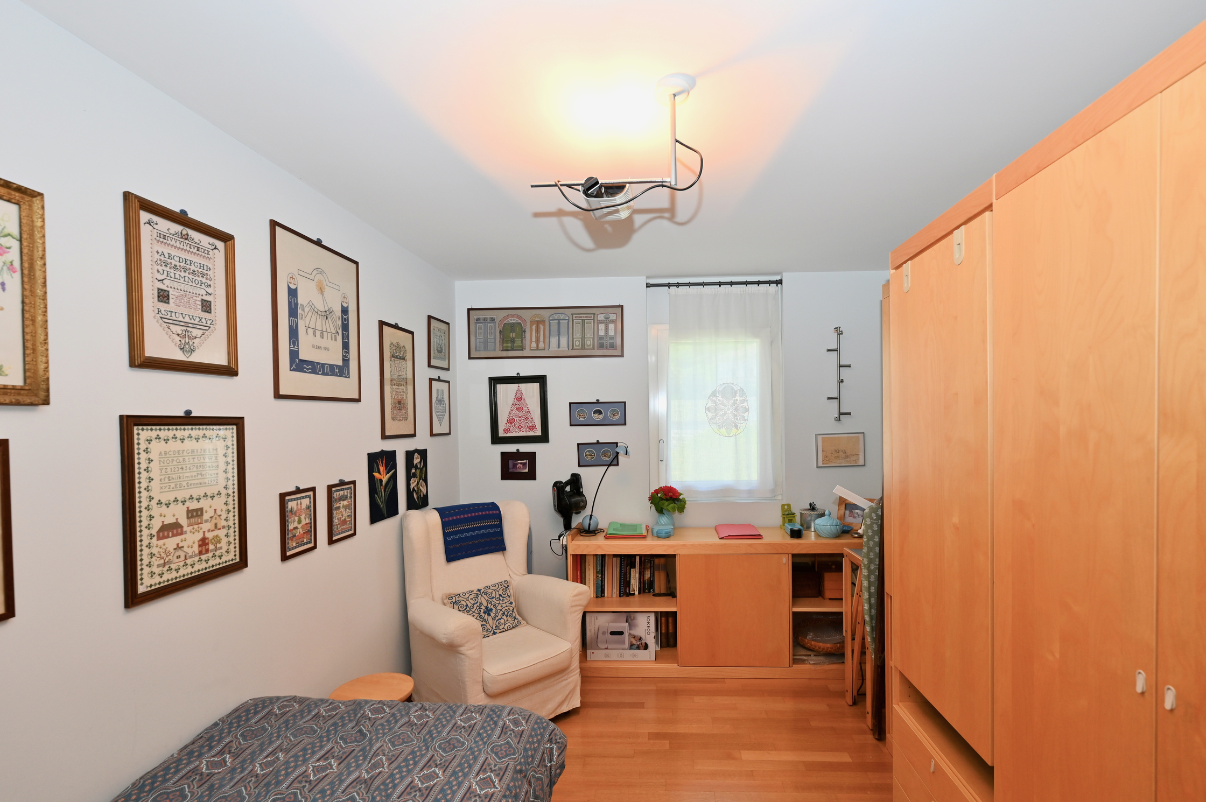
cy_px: 406
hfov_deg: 96.7
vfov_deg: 73.7
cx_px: 640
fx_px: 536
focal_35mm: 16
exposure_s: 1/100
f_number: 5
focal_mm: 14
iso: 200
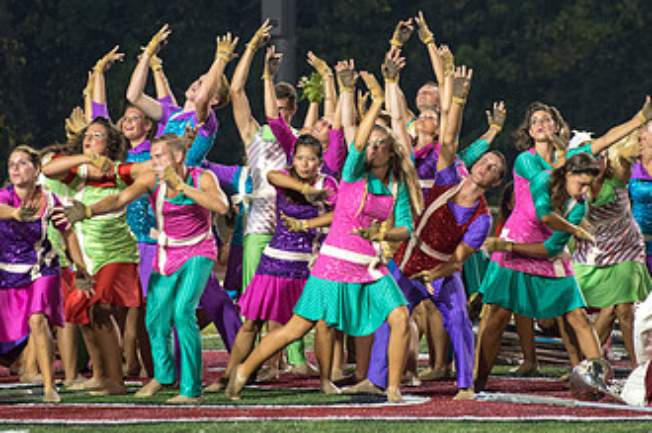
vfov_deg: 4.0
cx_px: 316
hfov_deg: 6.0
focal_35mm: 343
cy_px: 154
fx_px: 6203
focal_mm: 195
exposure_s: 1/200
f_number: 5.3
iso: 4500
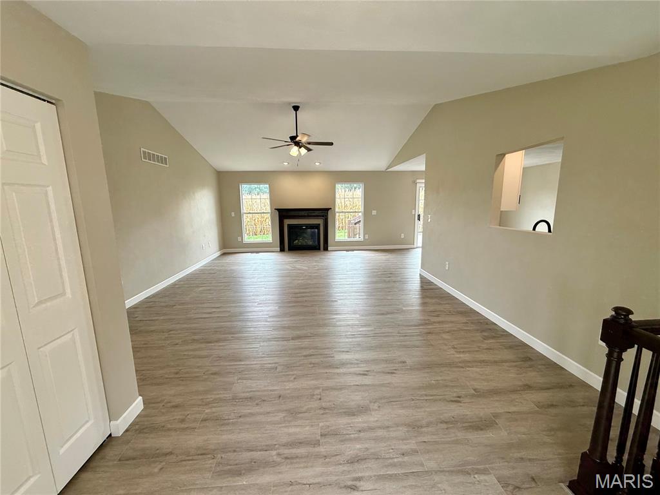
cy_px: 248
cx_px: 330
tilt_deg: -9.9
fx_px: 267
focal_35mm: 14
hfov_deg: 102.1
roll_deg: +1.0
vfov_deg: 85.7
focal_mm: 2.22
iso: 80
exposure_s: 1/120
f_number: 2.2
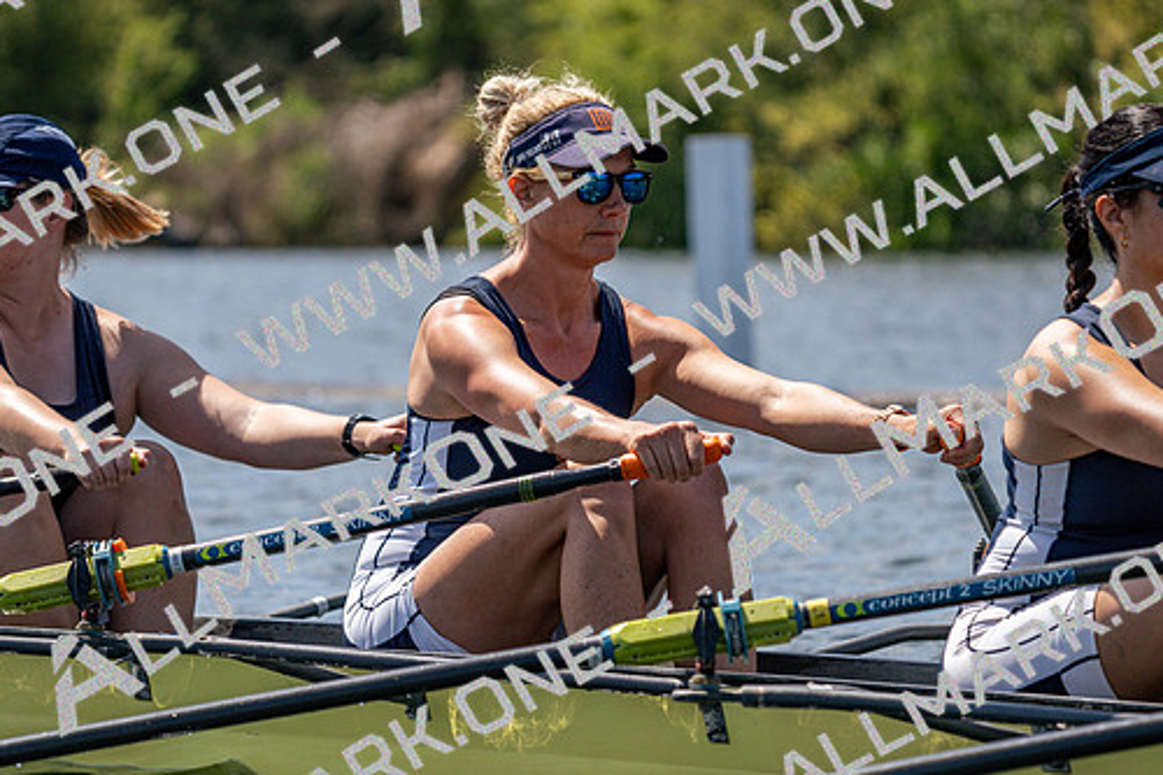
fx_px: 8848
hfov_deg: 7.5
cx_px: 523
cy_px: 376
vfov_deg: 5.0
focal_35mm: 274
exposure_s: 1/2000
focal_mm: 236
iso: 250
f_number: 5.6
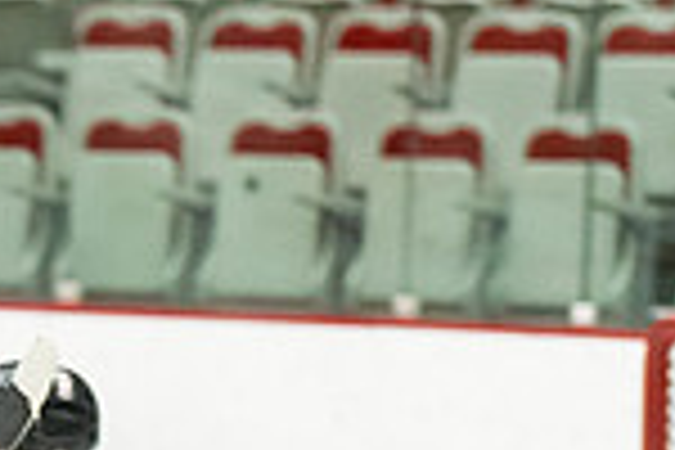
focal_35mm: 563
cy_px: 762
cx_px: -779
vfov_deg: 2.4
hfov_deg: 3.6
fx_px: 10555
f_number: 2.8
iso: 3200
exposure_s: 1/640
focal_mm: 105
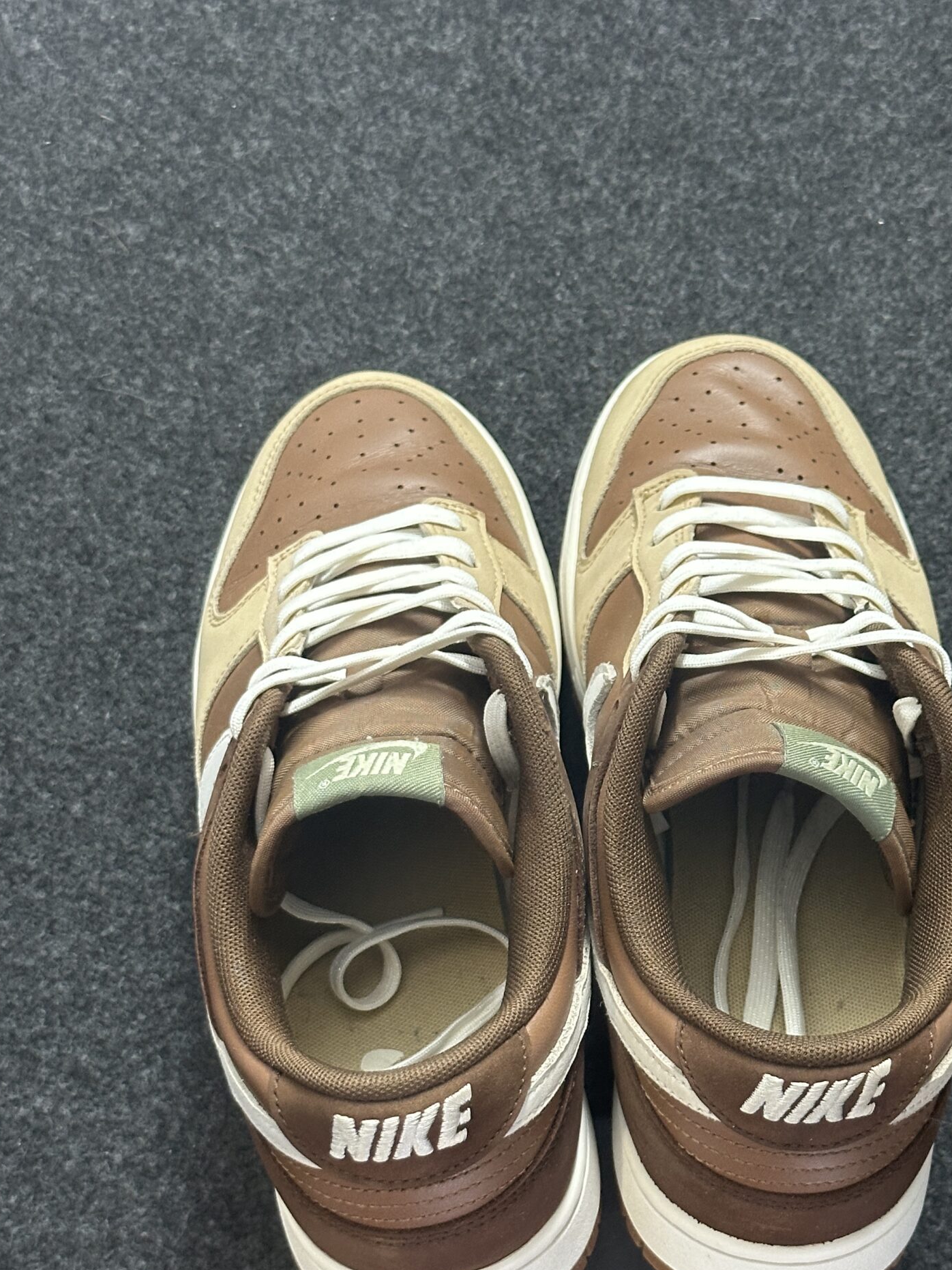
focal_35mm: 66
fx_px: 2421
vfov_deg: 29.2
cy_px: 829
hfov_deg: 22.2
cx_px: 623
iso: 400
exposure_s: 1/33
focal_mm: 6.86
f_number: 1.78
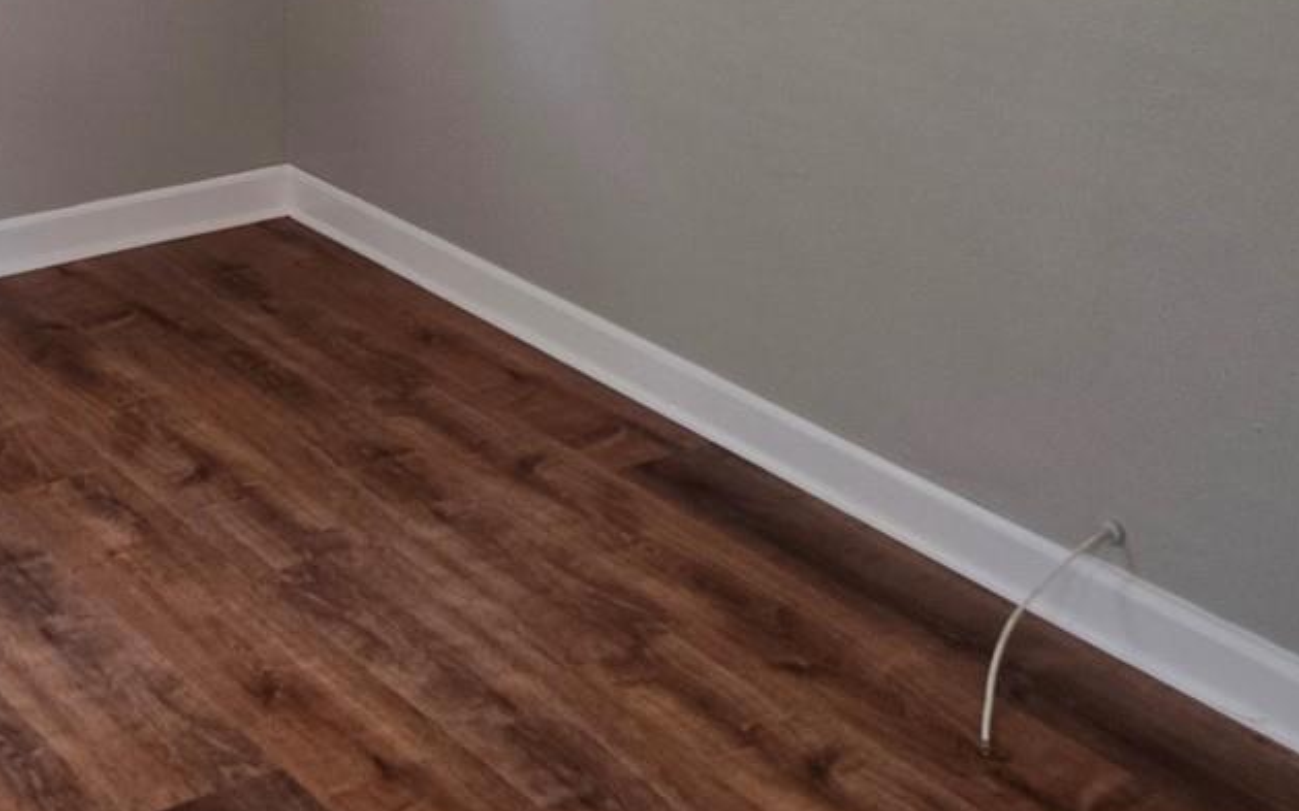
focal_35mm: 62
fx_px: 2195
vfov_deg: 20.0
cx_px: 151
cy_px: -78
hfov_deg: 31.5
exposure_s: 1/120
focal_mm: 6.3
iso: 200
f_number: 1.7
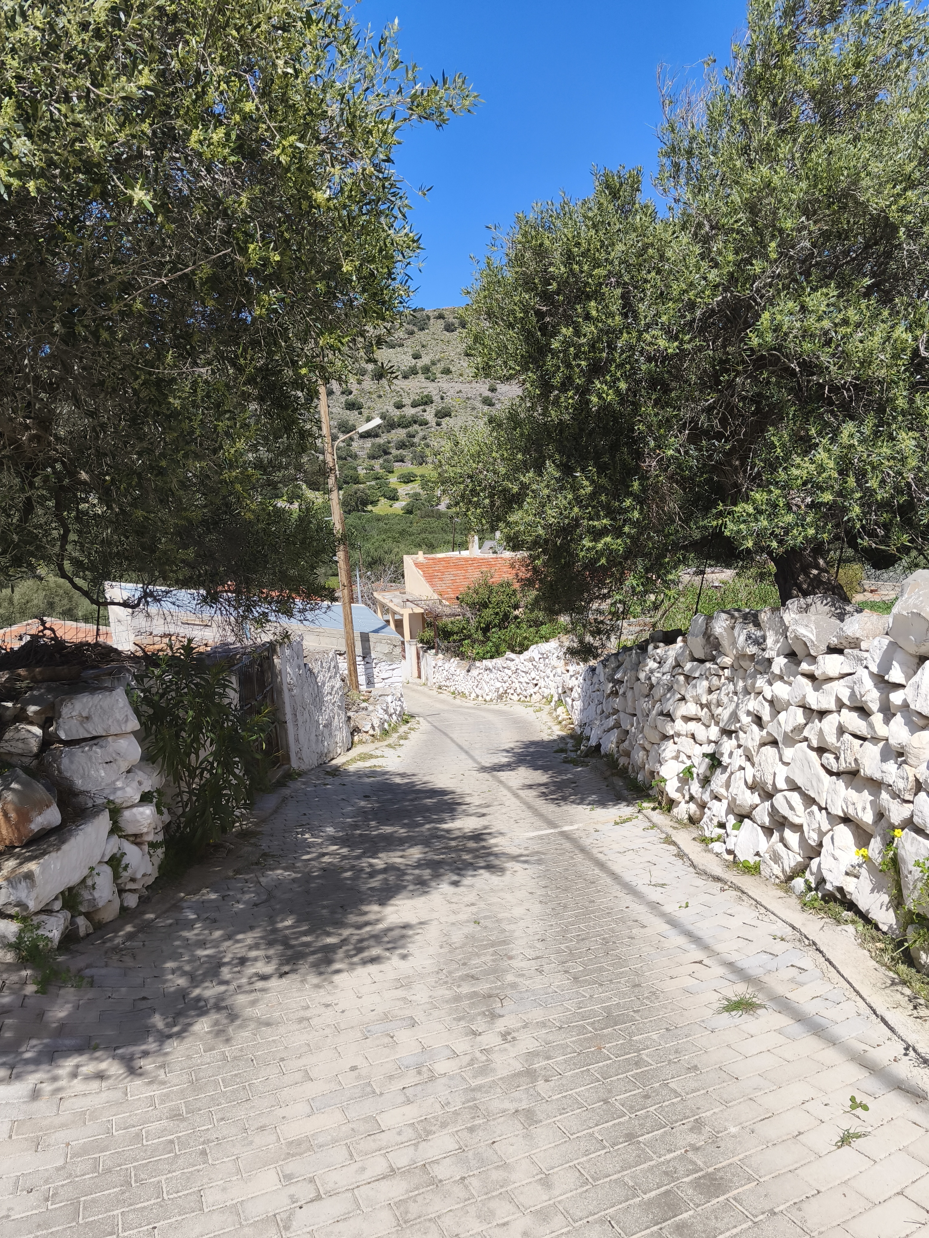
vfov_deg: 73.9
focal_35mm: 23
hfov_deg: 58.9
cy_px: 619
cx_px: 464
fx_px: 823
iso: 80
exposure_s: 1/3112
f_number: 1.7
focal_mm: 5.35
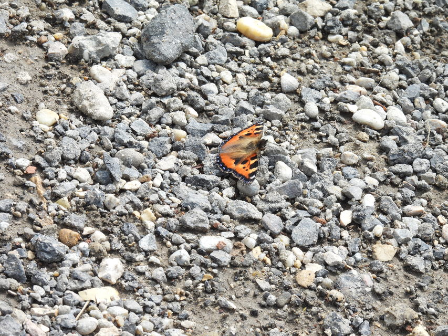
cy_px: 168
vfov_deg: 3.9
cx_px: 224
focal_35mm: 380
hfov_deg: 5.2
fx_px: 4919
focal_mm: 67.8
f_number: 6.3
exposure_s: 1/200
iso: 100
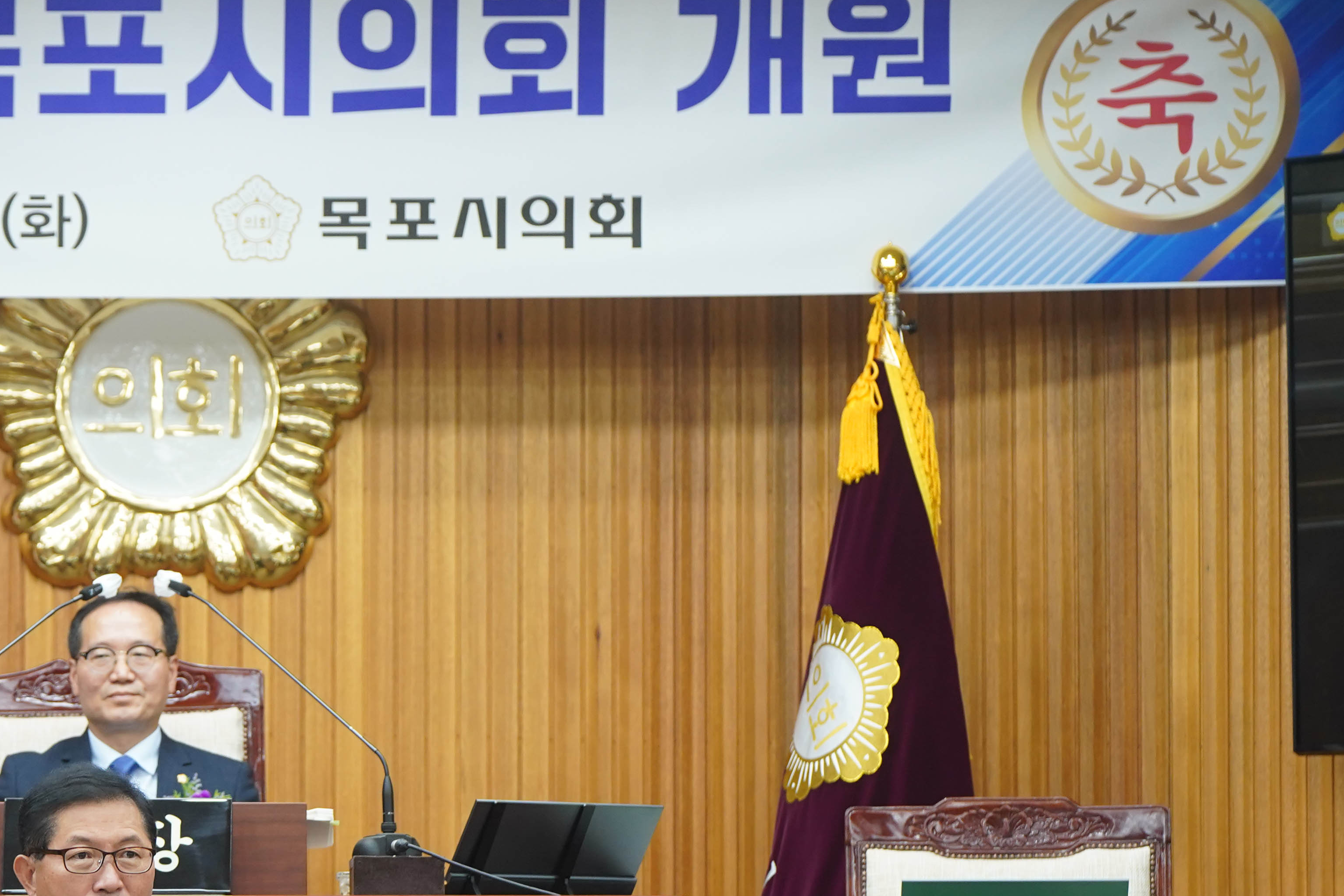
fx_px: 6868
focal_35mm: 184
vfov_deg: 7.4
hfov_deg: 11.1
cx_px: 35
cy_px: 732
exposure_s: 1/160
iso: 1250
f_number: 4
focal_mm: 94
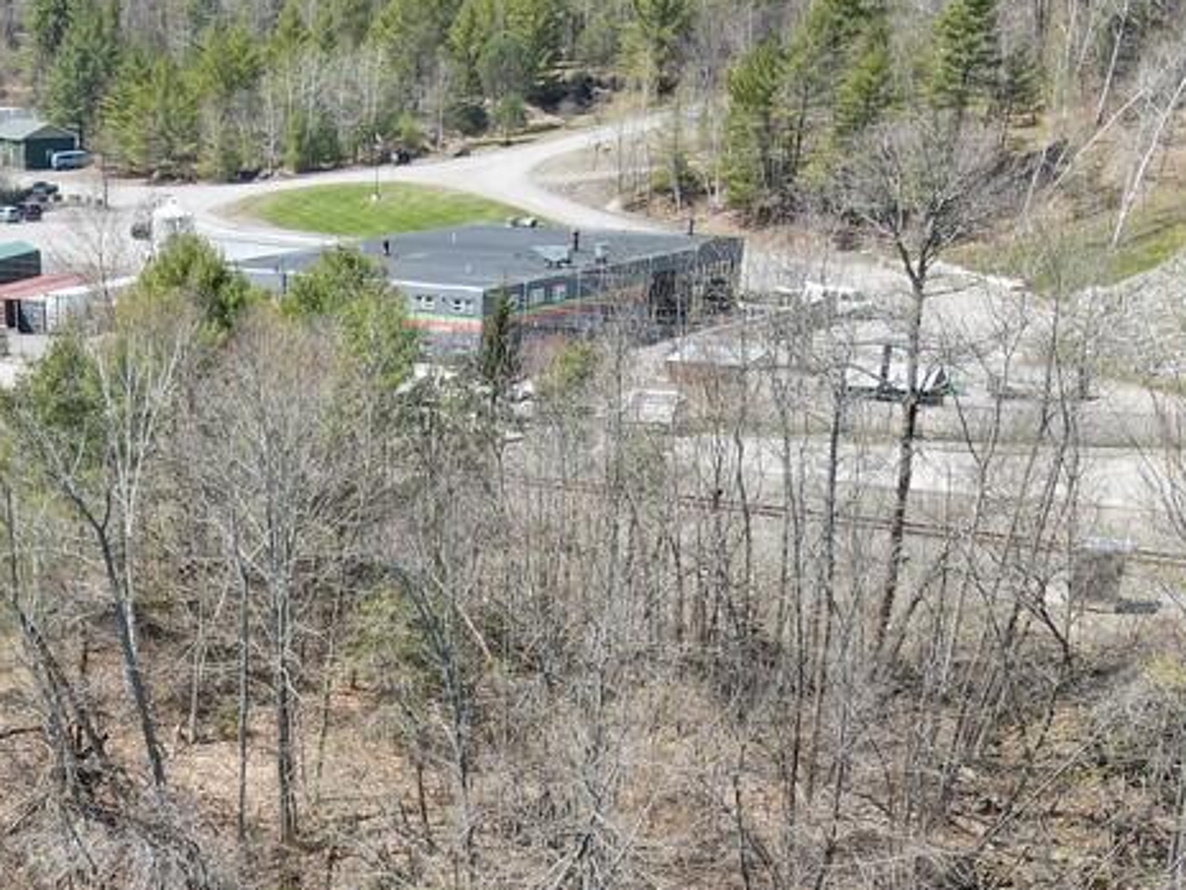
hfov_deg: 34.2
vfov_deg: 25.9
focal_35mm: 53
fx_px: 1816
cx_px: 115
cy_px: 928
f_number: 2.8
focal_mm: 4.5
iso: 100
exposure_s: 1/250
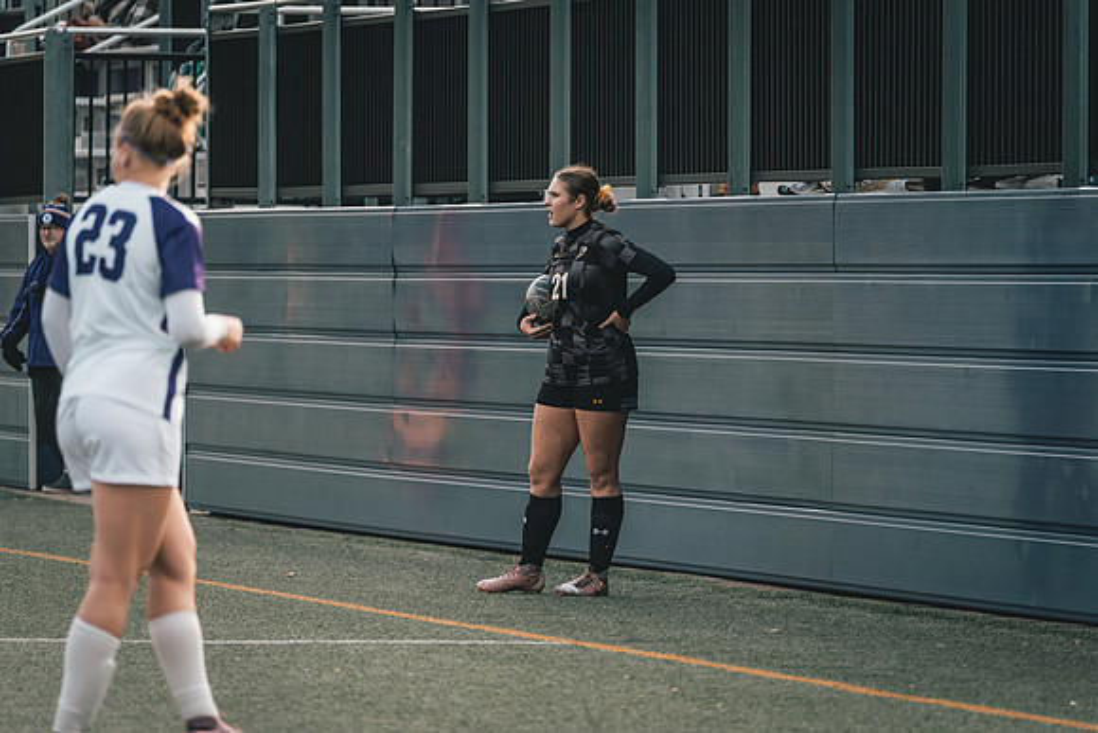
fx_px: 10455
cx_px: 549
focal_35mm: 343
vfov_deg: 4.0
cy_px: 366
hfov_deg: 6.0
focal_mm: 339
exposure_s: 1/1000
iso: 800
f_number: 6.3
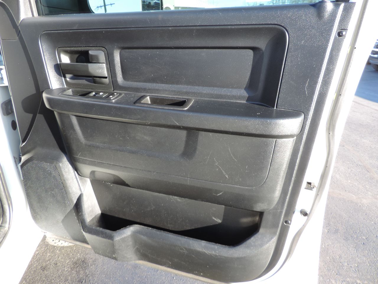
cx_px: 189
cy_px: 142
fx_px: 262
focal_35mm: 24
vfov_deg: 56.8
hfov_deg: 71.6
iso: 80
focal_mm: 4.3
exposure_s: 1/60
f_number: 3
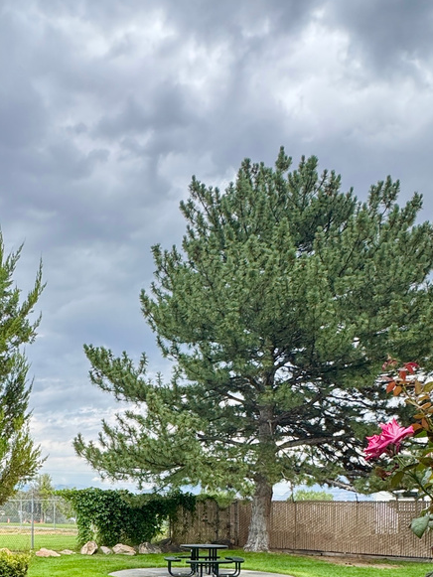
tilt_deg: +0.9
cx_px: 105
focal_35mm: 37
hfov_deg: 37.7
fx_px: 617
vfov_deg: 45.7
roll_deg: +0.3
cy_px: 512
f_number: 2.2
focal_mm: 2.22
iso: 40
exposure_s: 1/779
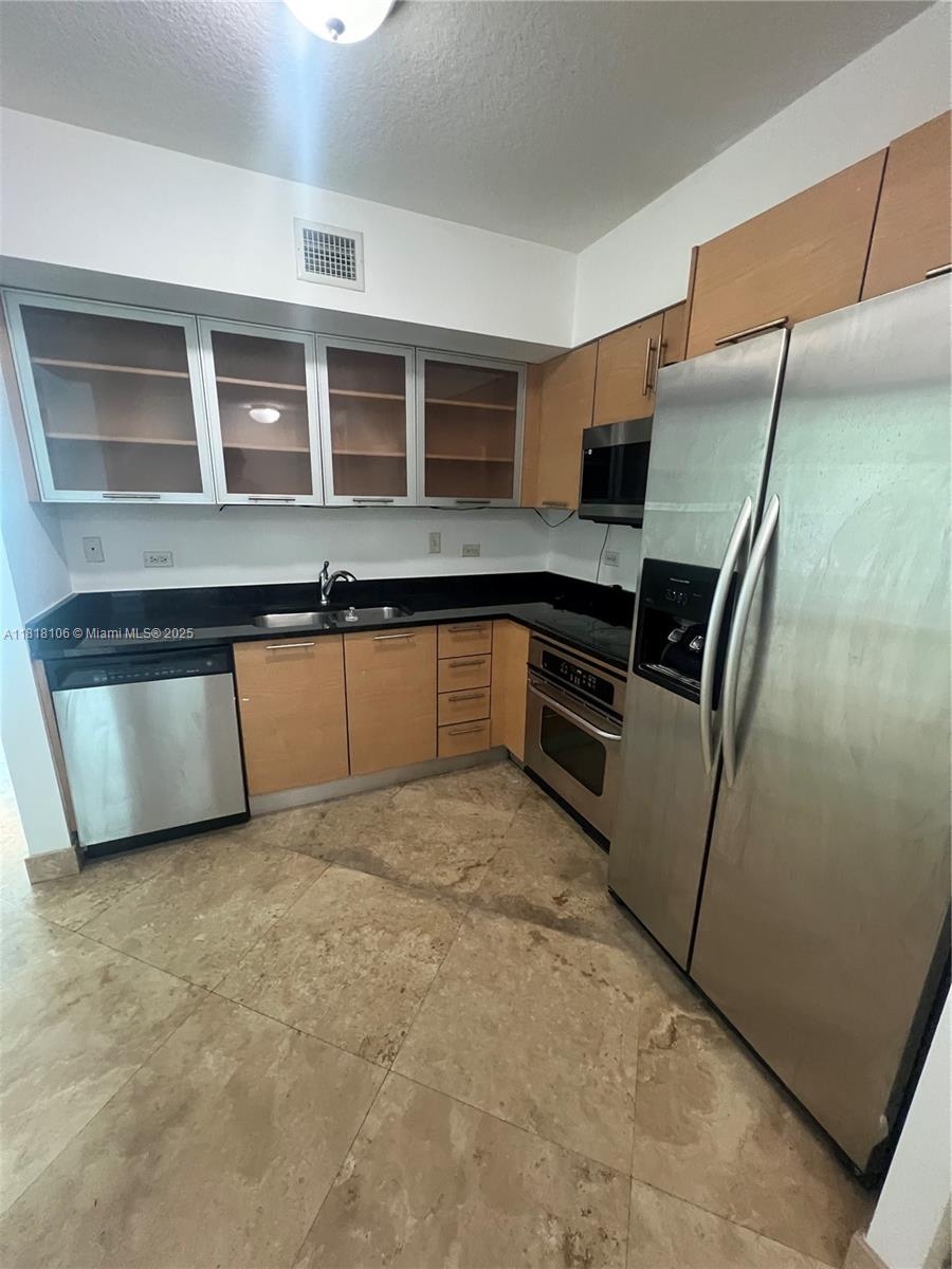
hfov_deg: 89.9
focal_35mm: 13
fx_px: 477
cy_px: 634
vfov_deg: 106.2
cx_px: 476
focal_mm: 1.57
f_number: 1.8
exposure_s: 1/60
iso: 640
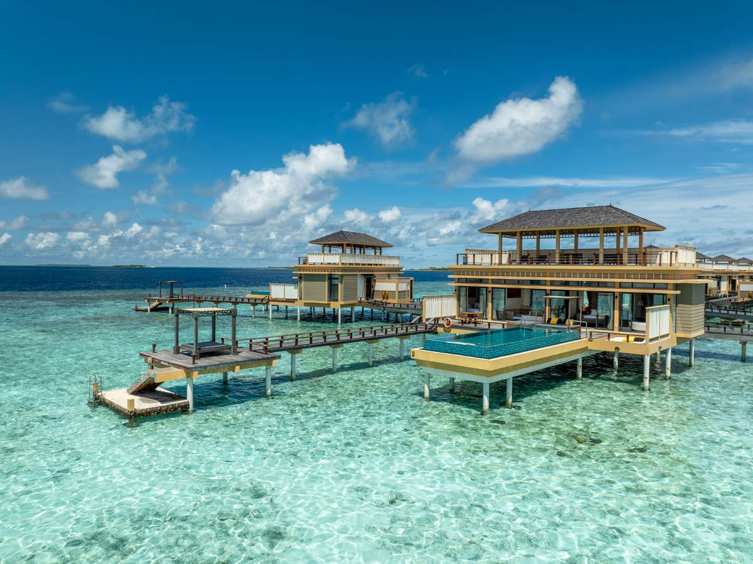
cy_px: 282
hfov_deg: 71.6
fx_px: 522
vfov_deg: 56.8
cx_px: 376
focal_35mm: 24
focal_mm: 12.29
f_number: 5.6
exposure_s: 1/400
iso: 100
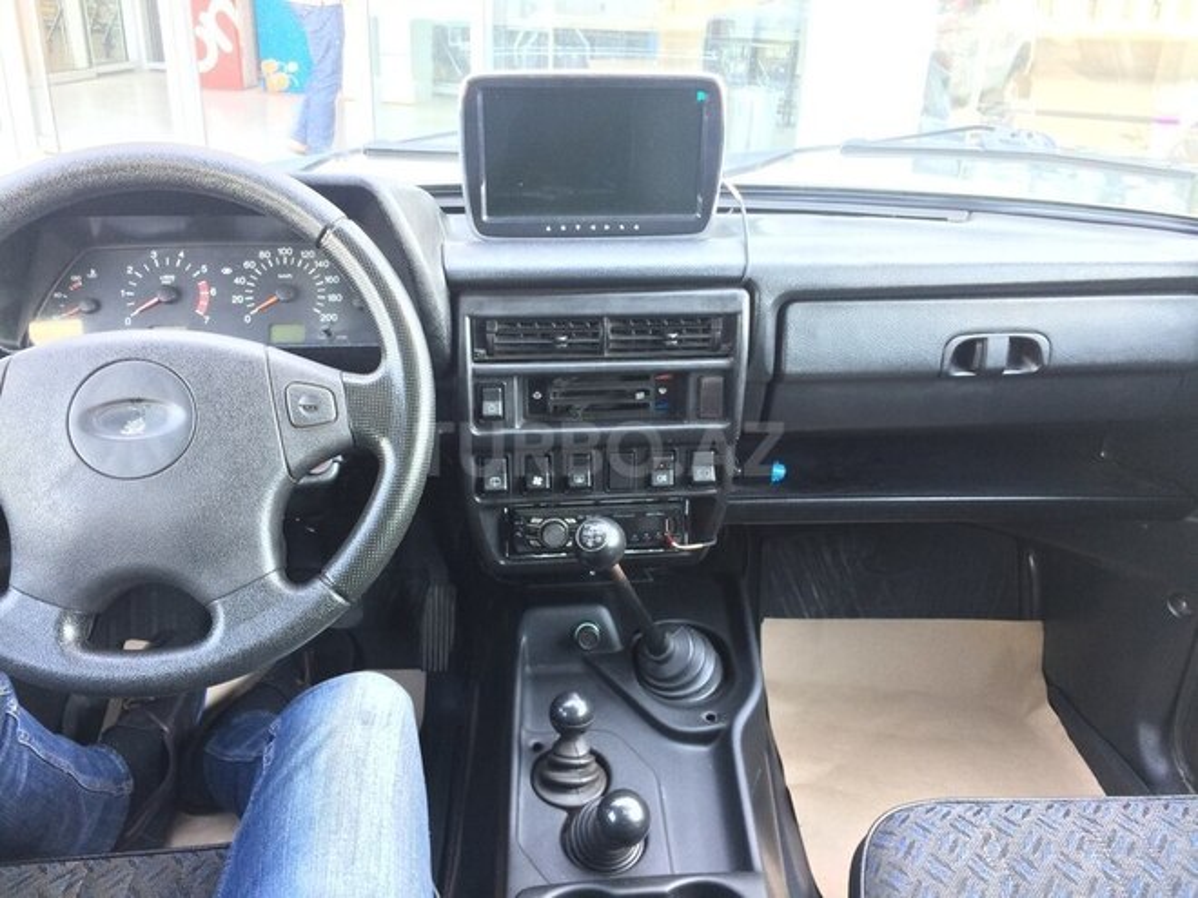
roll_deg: -3.5
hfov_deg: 61.7
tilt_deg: -28.2
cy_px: 449
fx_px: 1004
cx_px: 599
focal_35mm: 29
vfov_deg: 48.2
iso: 100
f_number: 2.2
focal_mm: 4.15
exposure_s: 1/33
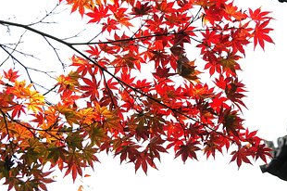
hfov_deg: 28.0
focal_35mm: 72
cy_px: 45
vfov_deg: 18.8
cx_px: 194
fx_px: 572
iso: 400
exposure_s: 1/1000
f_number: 4
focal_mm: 29
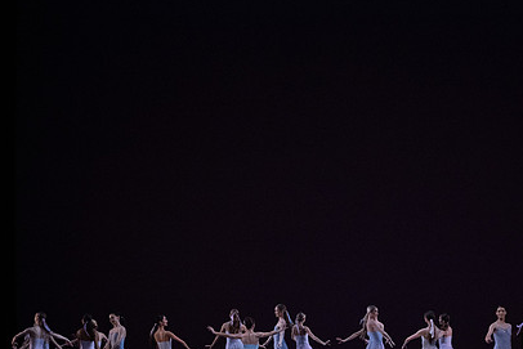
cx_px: 359
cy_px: 243
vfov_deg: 13.7
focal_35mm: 100
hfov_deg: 20.3
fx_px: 1453
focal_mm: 70
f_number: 13
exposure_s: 1/400
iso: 12800
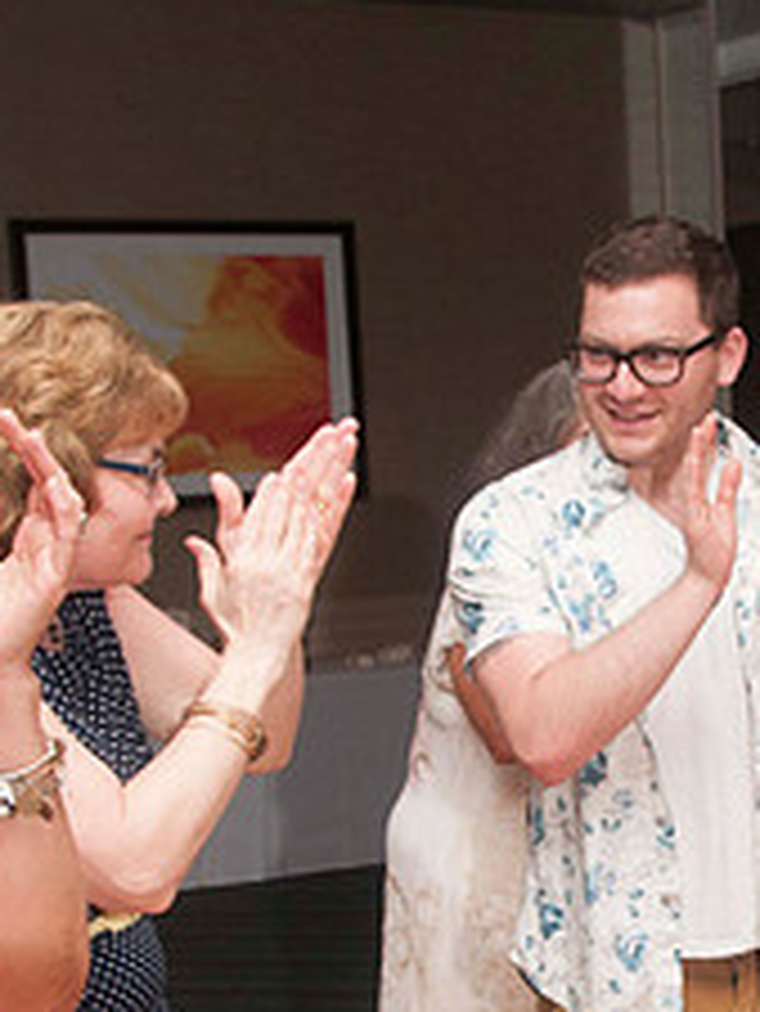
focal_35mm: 89
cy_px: 753
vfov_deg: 21.8
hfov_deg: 16.4
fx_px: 2603
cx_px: 702
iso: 400
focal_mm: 24
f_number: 5.6
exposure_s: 1/60
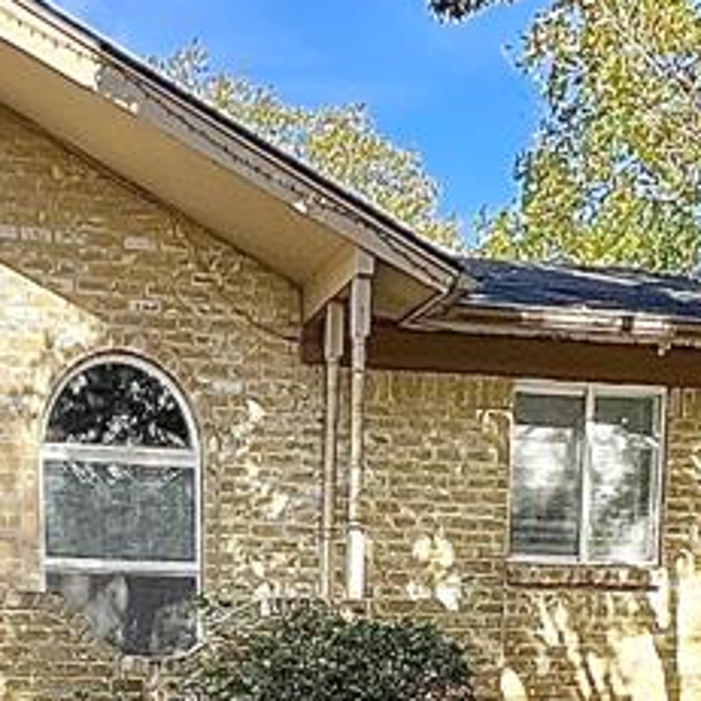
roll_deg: +0.3
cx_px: 112
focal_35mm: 51
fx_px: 1168
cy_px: 393
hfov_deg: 32.2
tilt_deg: +3.2
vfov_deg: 33.4
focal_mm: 1.57
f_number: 1.8
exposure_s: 1/713
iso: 32
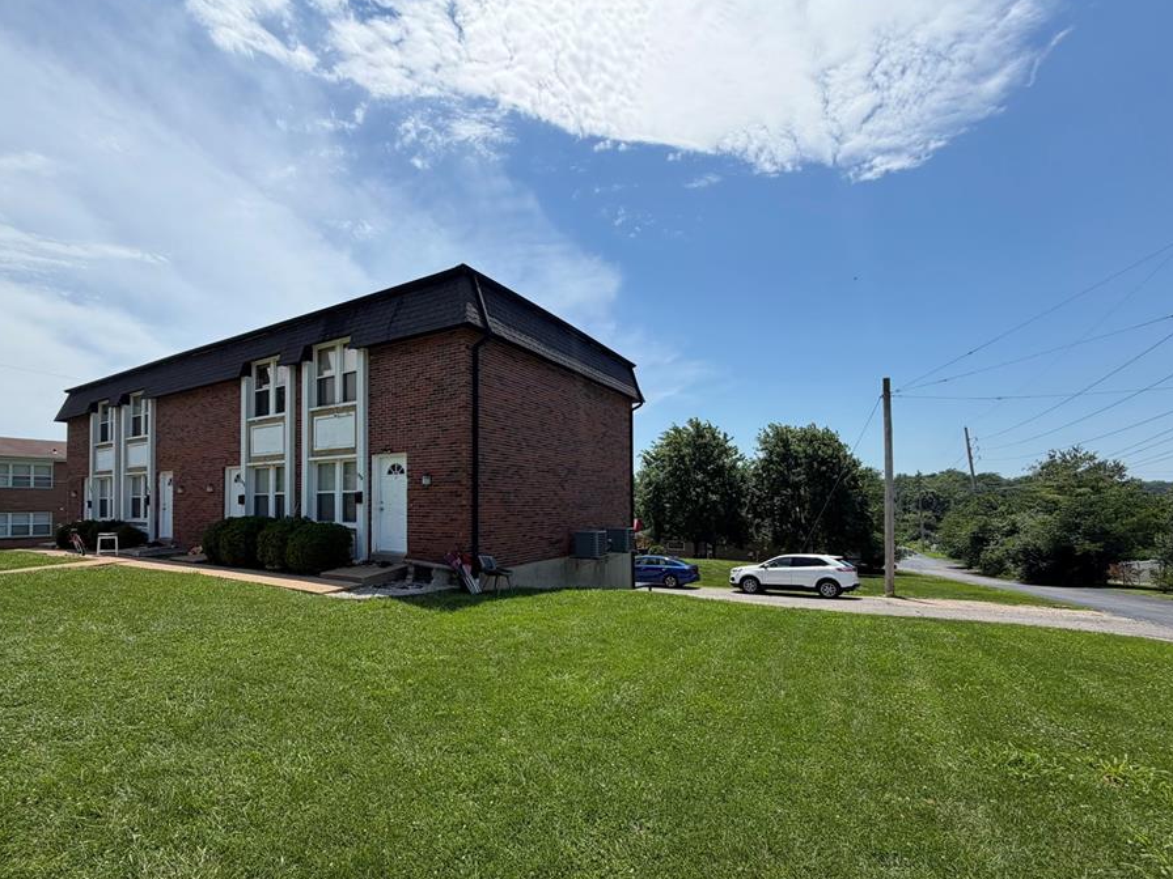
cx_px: 517
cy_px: 491
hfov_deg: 94.1
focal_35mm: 16
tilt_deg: +1.1
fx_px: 542
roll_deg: +1.0
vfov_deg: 77.8
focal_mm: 2.22
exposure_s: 1/1145
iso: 20
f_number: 2.2
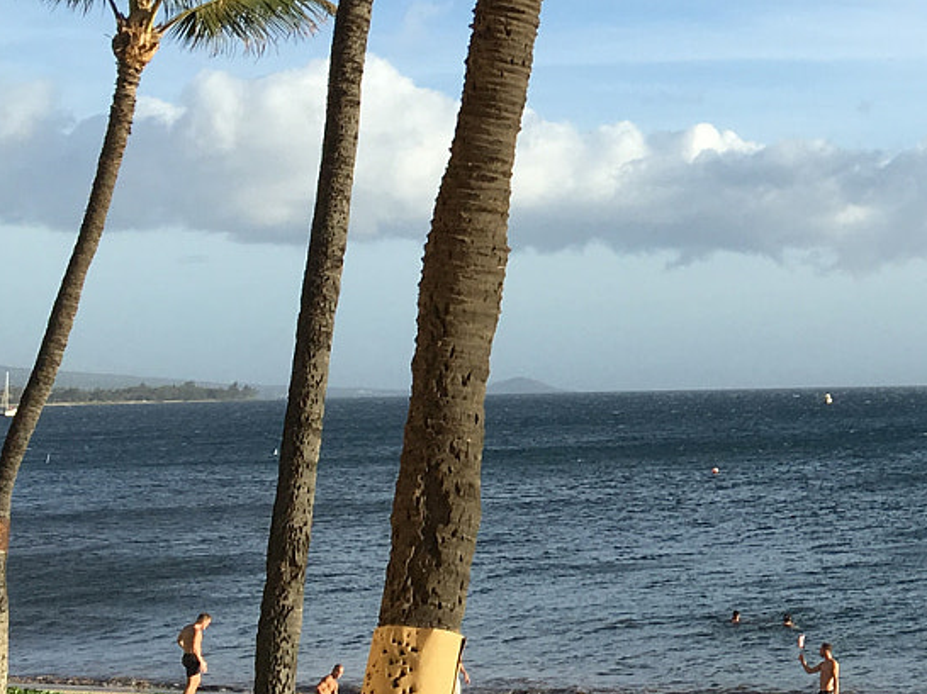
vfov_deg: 17.3
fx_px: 2275
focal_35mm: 85
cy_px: 243
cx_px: 1228
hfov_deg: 20.8
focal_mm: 4.15
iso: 25
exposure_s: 1/1166
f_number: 2.2
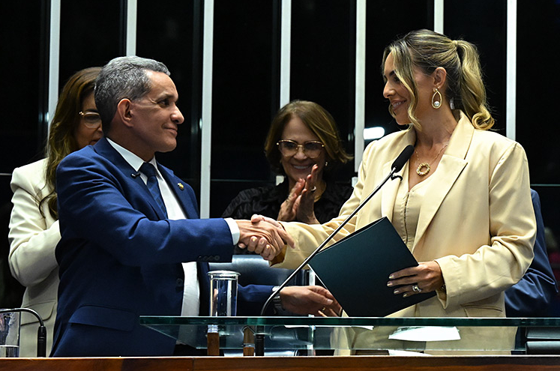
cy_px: 205
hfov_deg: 20.6
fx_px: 1537
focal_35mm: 99
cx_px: 319
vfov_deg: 13.8
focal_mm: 86
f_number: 4.5
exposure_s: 1/200
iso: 5000
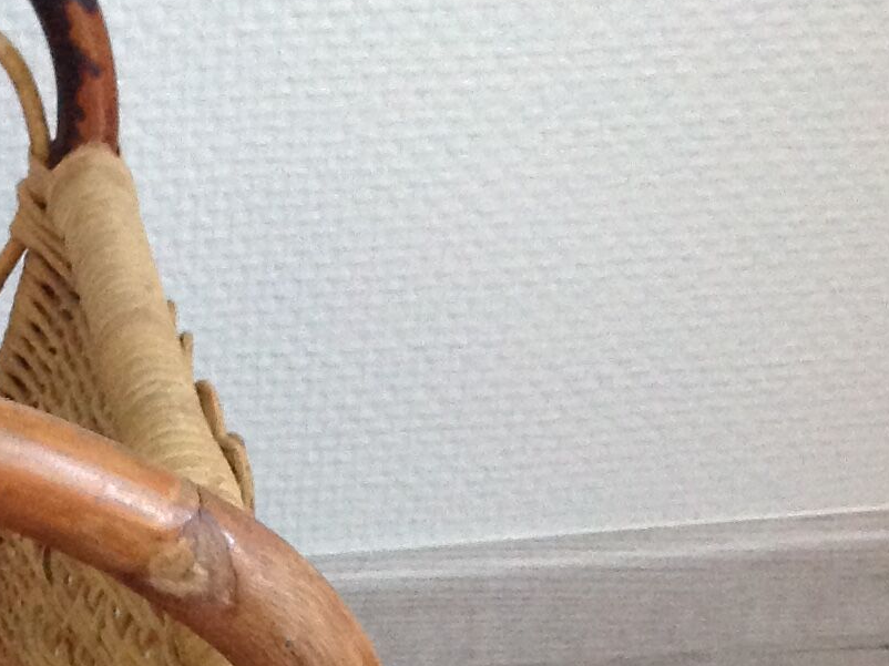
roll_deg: +4.6
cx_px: -162
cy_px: 977
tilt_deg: -35.9
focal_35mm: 113
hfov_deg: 16.7
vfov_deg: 12.5
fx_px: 2901
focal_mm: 4.28
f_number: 2.4
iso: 320
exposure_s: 1/15
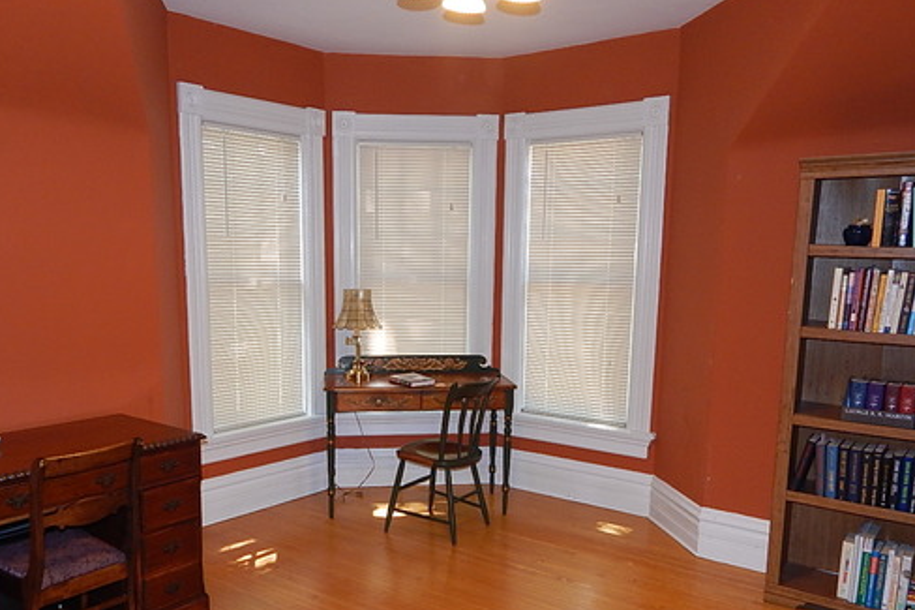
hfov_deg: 61.7
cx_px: 401
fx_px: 762
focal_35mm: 30
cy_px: 398
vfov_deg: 43.1
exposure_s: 1/30
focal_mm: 4
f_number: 3
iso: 200
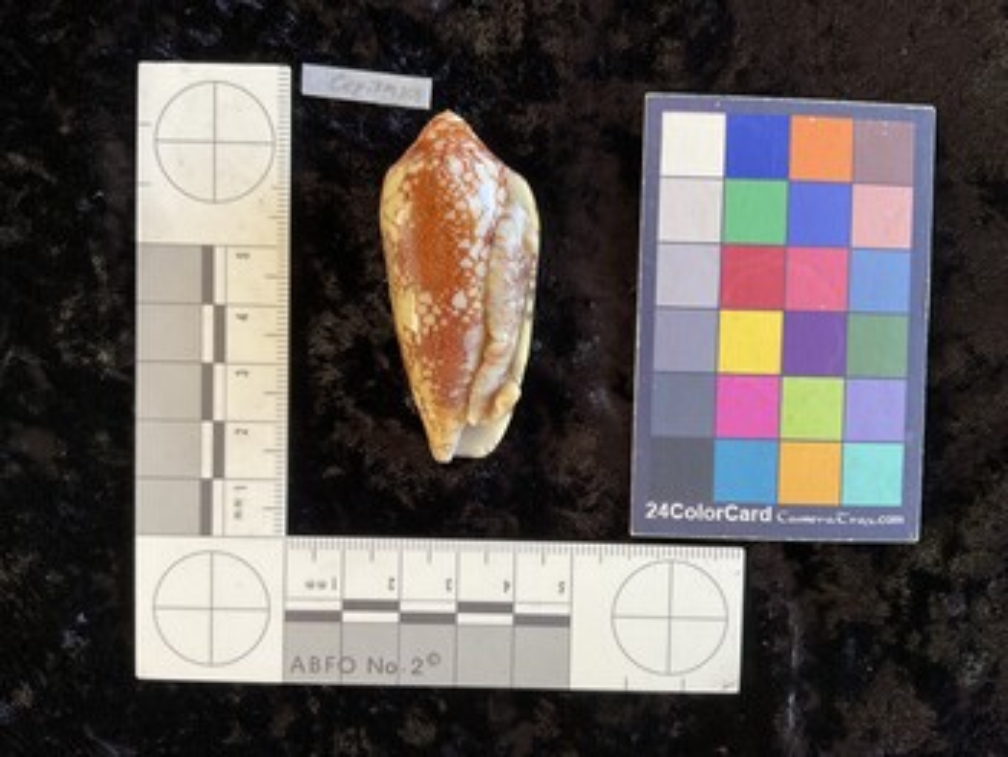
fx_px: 845
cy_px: 378
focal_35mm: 29
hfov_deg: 61.6
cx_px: 504
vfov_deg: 48.3
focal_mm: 3
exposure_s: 1/60
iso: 40
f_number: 1.8
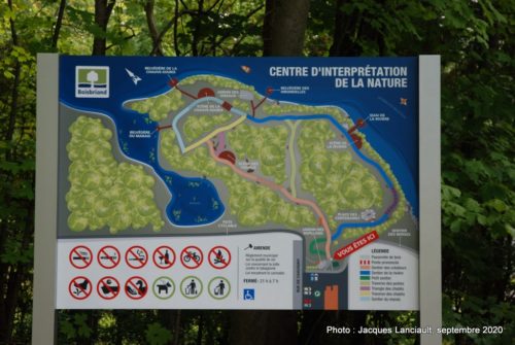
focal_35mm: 78
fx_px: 1117
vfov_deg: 17.6
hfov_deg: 26.0
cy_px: 172
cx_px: 258
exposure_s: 1/60
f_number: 4.5
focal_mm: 52
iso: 100
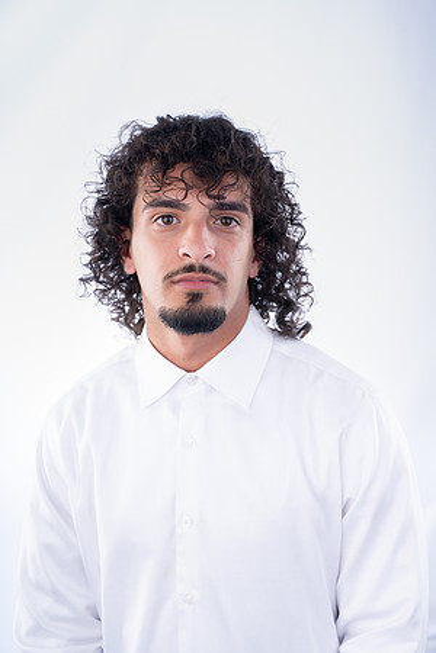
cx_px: 218
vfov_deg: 32.9
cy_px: 326
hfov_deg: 22.3
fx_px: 1108
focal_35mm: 61
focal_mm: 61
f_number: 8
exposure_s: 1/200
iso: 100
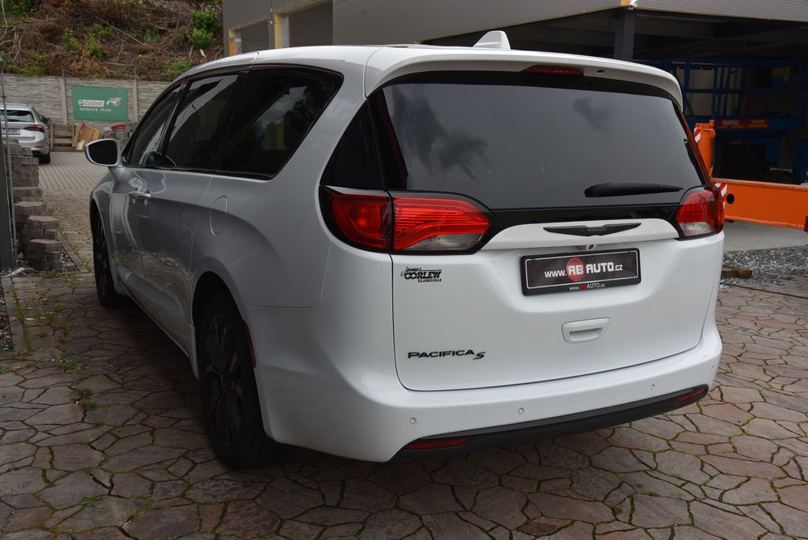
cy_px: 270
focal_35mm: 35
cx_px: 404
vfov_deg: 37.9
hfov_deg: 54.4
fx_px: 786
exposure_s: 1/400
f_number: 10
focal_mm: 35
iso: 500
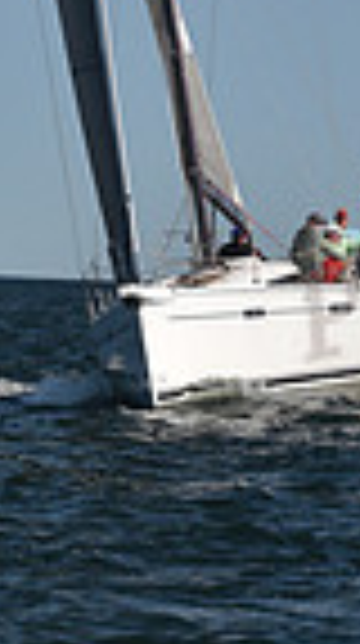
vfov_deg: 7.1
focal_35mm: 298
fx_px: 5078
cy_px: -383
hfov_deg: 4.1
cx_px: 65
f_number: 5.6
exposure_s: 1/1000
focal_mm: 70
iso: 250
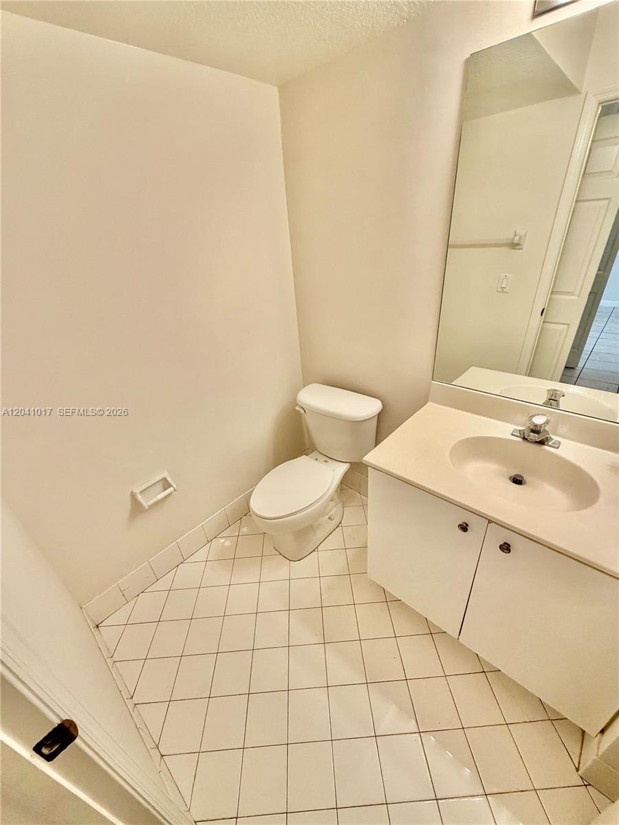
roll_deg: +4.6
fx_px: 334
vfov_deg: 102.1
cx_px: 310
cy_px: 412
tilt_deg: -28.3
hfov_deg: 85.7
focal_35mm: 14
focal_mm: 2.22
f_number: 2.2
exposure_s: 1/120
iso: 320
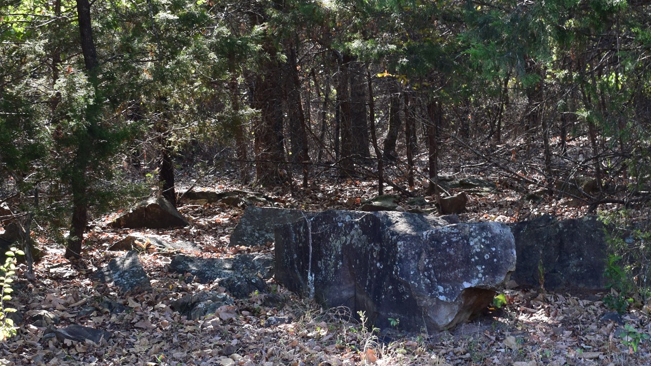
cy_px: 198
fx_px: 1569
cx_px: 413
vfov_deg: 13.3
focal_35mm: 91
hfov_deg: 23.4
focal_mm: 35
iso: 400
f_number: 8
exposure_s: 1/60
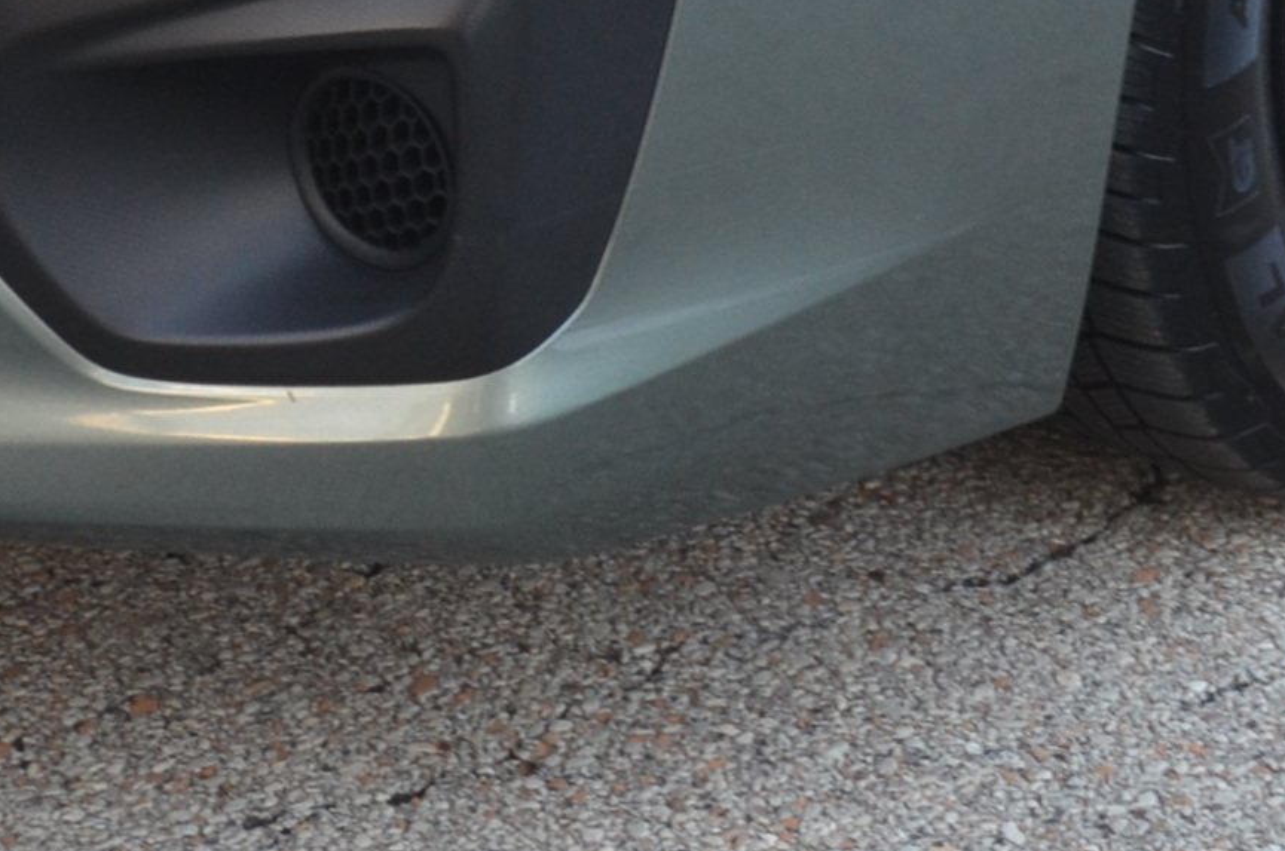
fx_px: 5023
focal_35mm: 141
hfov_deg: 14.5
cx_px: 1077
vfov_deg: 9.1
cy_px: -814
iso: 400
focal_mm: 22
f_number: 4.5
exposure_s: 1/80
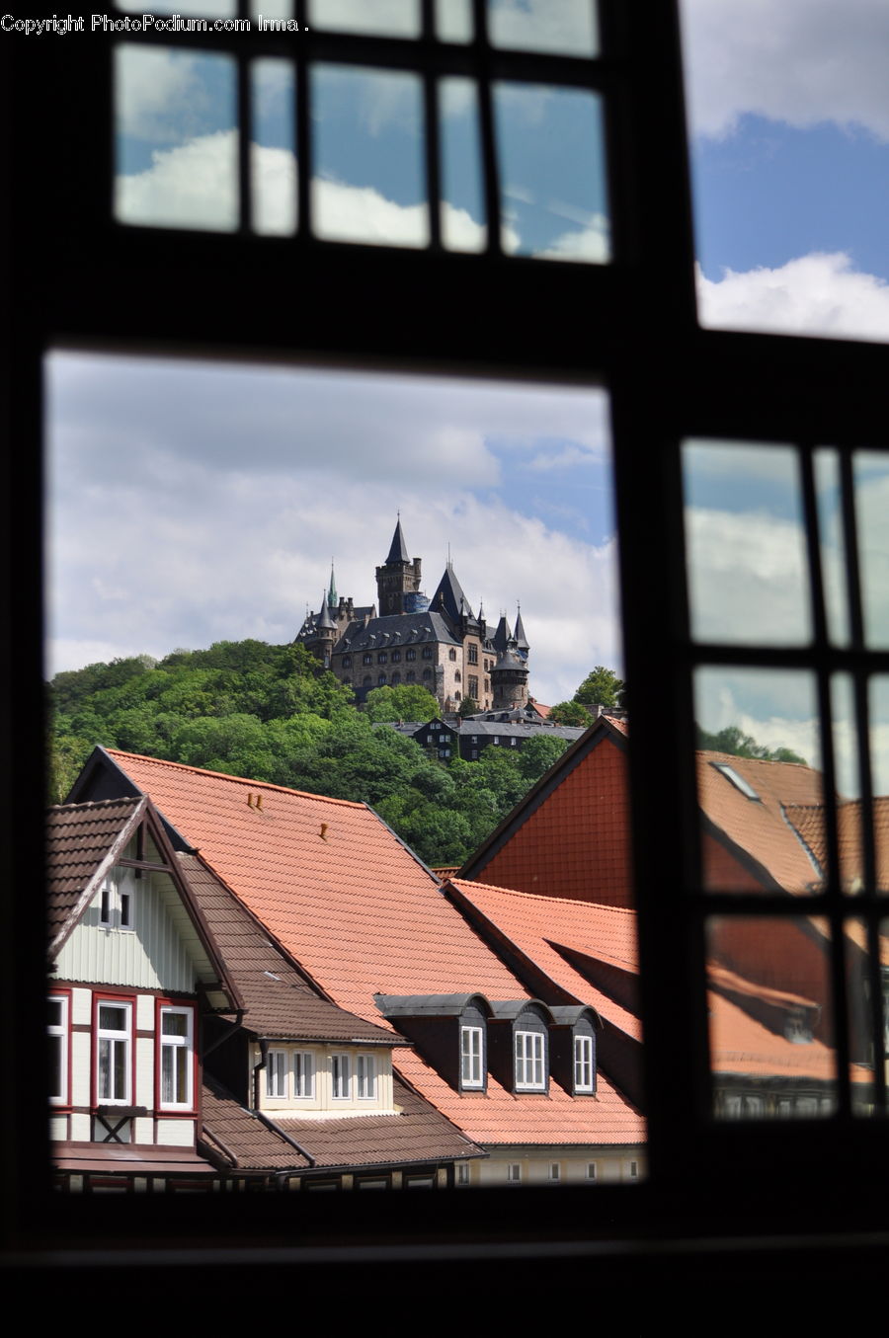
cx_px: 444
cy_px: 669
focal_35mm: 82
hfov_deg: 16.5
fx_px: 3064
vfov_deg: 24.6
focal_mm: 55
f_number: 4.5
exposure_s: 1/4000
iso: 400
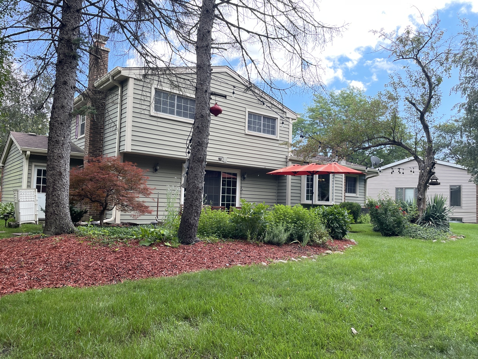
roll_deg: -1.8
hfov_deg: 67.3
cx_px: 239
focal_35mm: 26
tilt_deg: +2.9
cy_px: 180
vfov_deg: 53.1
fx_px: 359
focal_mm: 4.2
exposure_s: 1/496
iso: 32
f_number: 1.6
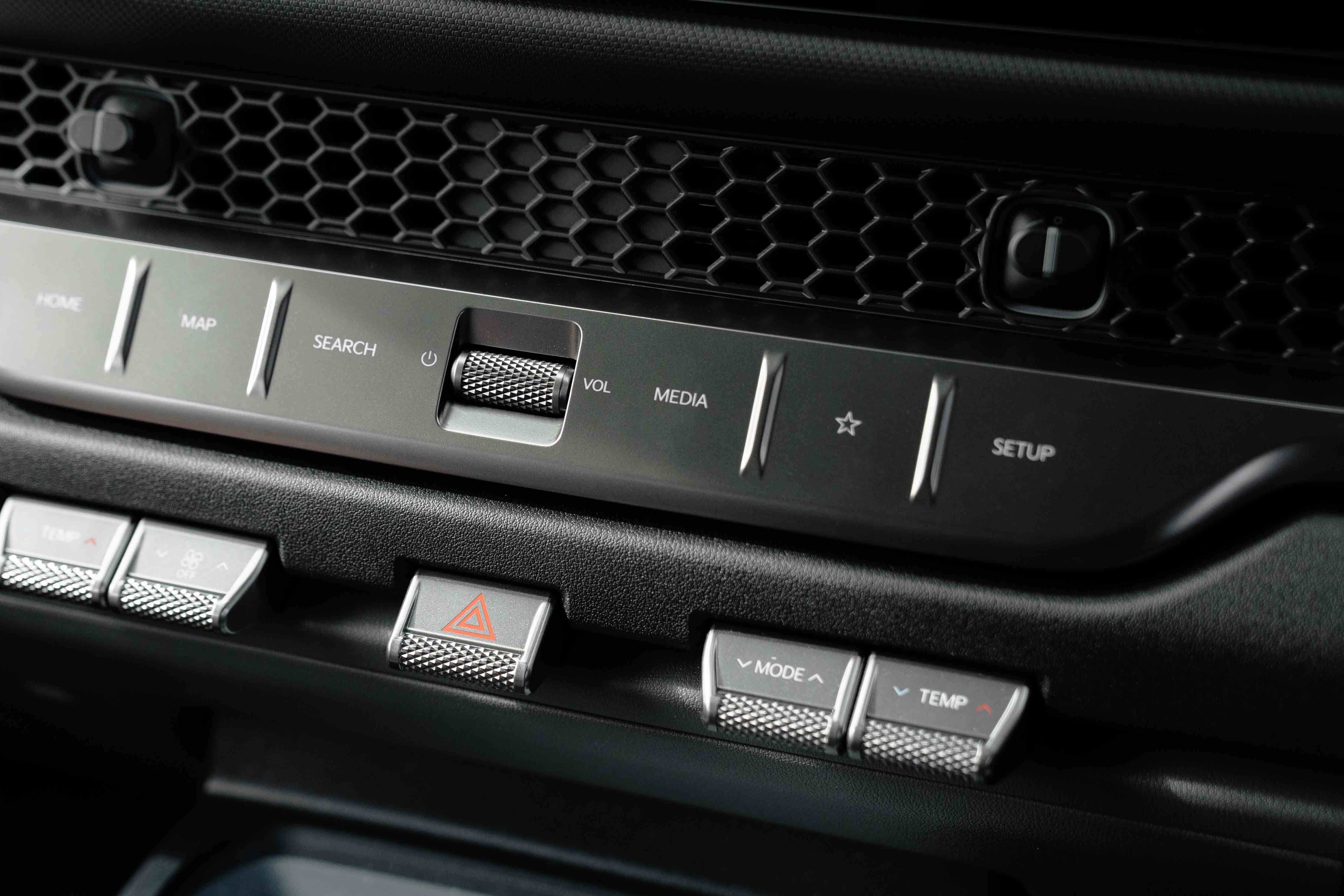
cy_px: 488
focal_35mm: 69
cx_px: 512
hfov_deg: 29.1
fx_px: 2576
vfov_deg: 19.7
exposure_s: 1/800
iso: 640
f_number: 2.8
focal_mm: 49
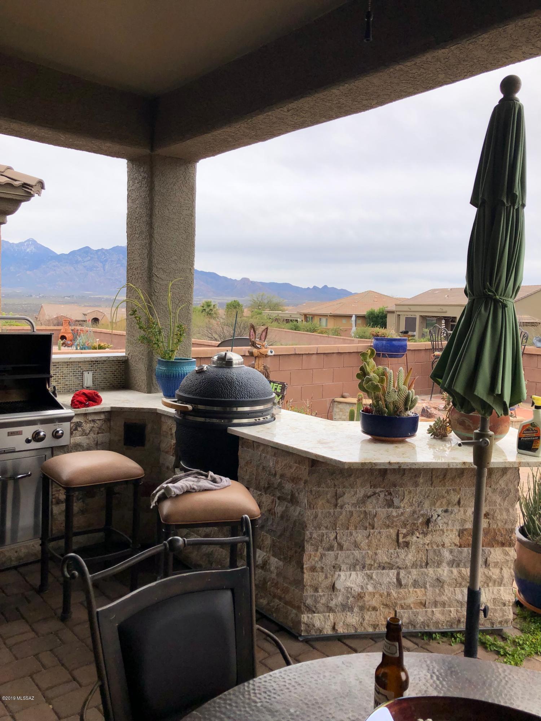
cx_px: 270
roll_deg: -1.2
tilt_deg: -4.8
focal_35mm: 28
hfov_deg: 49.7
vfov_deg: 63.4
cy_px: 360
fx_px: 583
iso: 20
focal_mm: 4
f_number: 1.8
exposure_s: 1/750
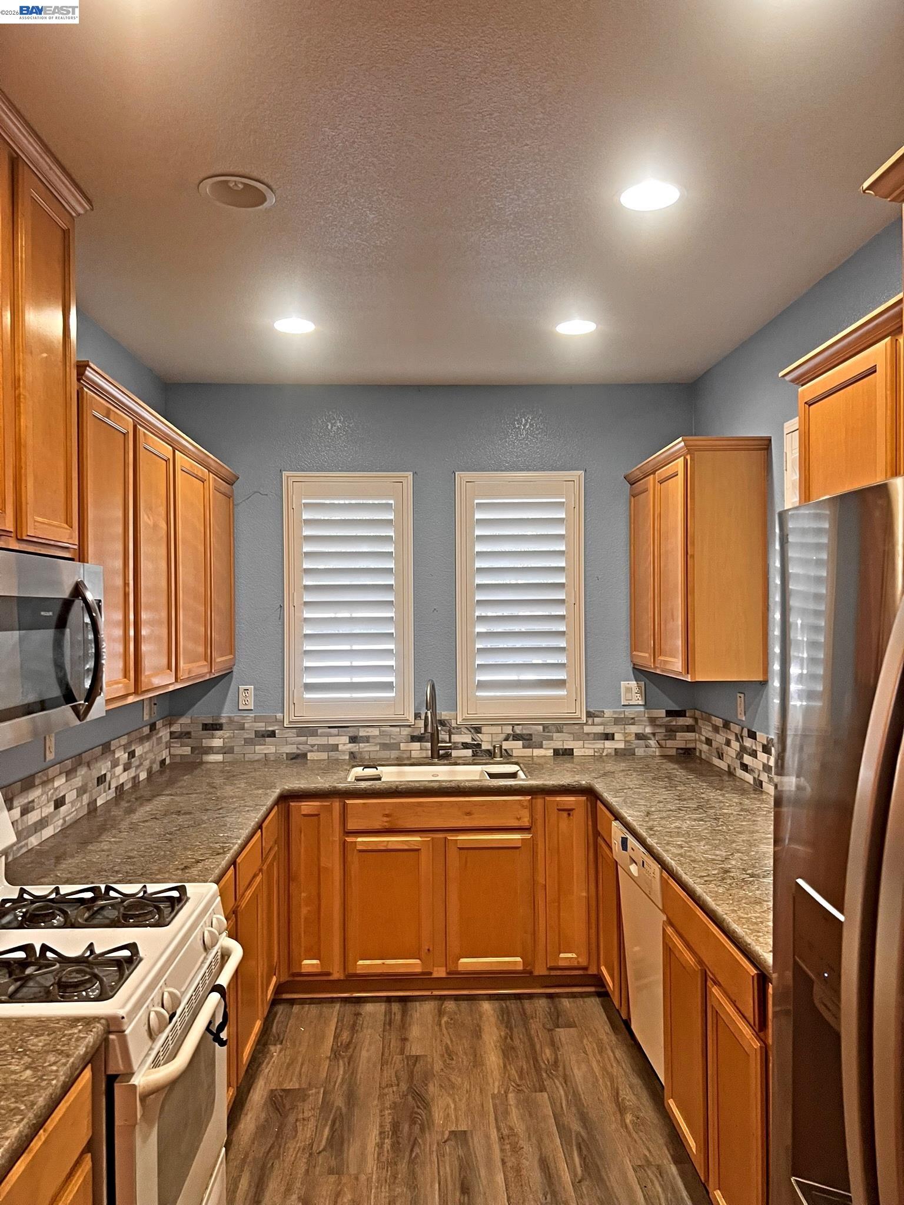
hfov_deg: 53.1
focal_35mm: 26
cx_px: 452
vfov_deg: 67.3
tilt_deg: +0.4
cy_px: 602
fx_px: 905
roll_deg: -0.6
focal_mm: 5.7
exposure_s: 1/60
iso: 100
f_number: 1.5
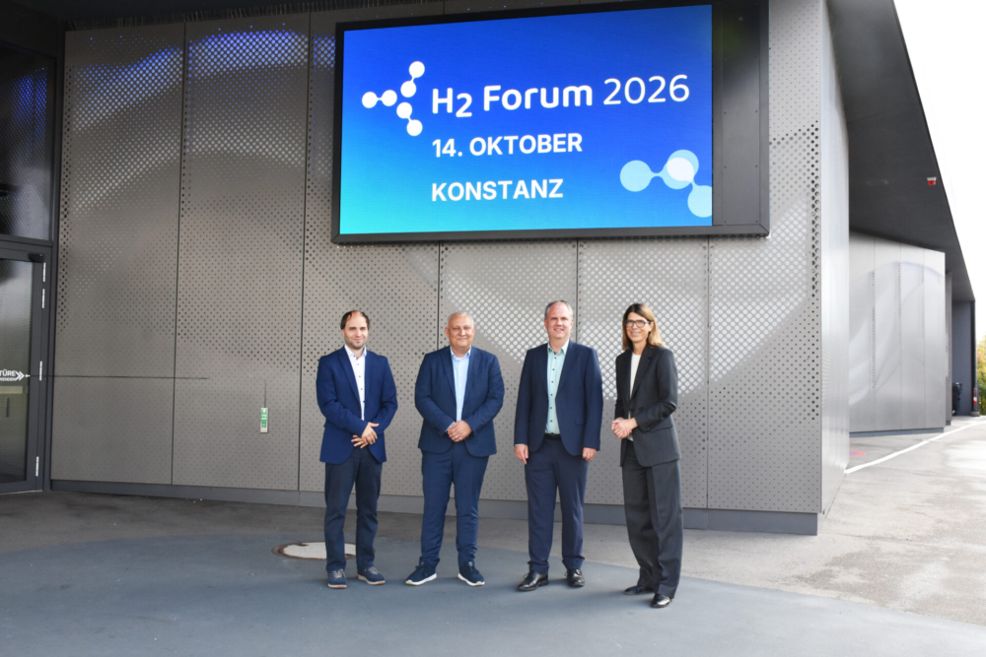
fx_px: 945
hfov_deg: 55.1
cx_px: 493
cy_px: 328
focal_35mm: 34
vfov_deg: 38.4
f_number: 8
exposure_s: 1/400
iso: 800
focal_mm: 23
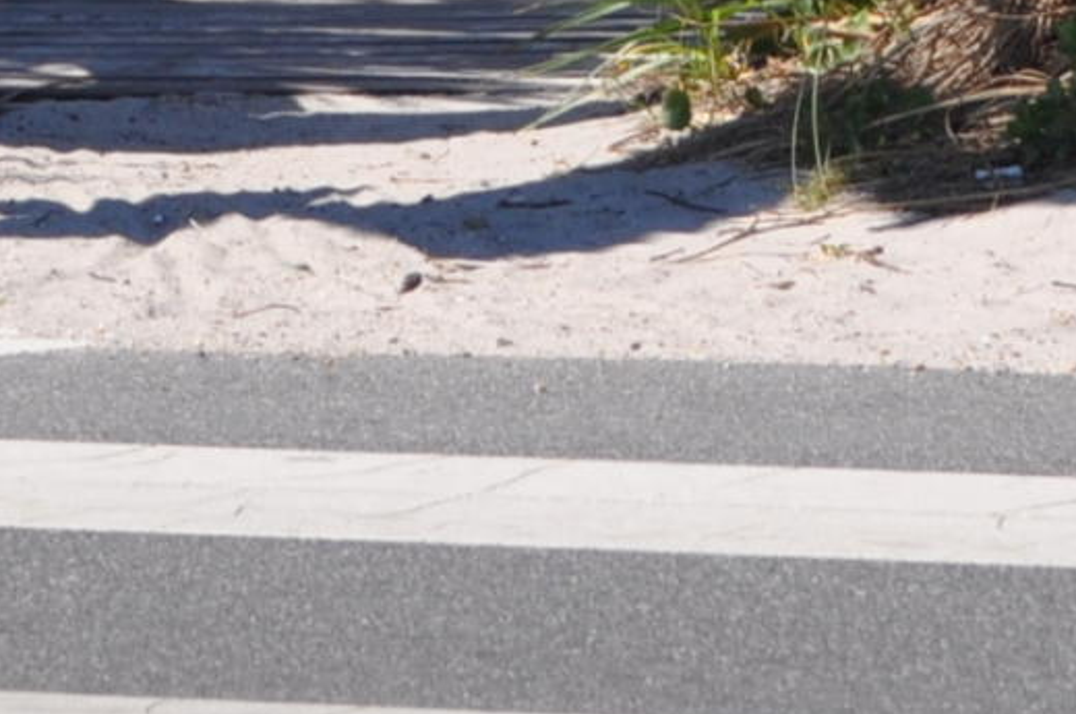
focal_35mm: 433
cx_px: 306
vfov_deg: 3.1
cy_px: -1271
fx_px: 12922
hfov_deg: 4.8
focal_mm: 50
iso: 200
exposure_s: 1/400
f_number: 10
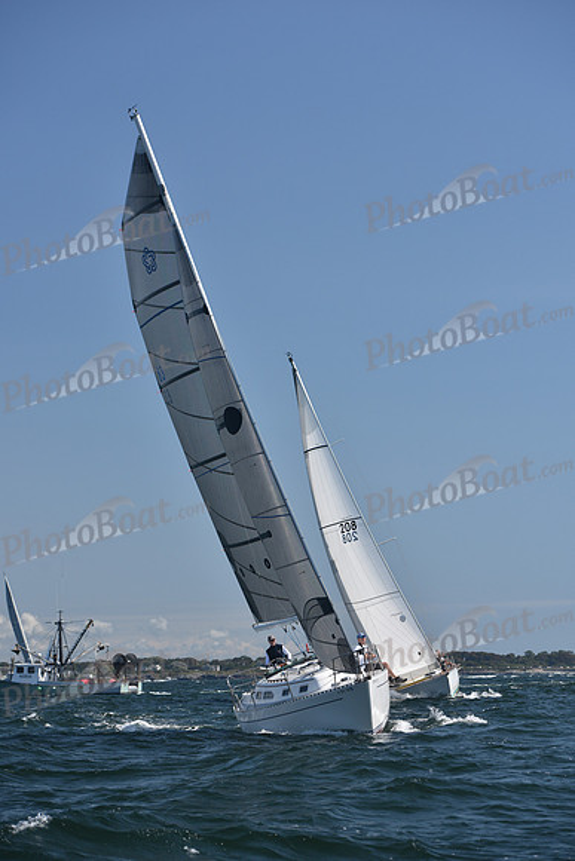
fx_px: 2155
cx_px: 288
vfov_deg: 22.6
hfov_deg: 15.2
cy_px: 430
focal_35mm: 90
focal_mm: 90
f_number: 5.6
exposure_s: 1/1000
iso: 250
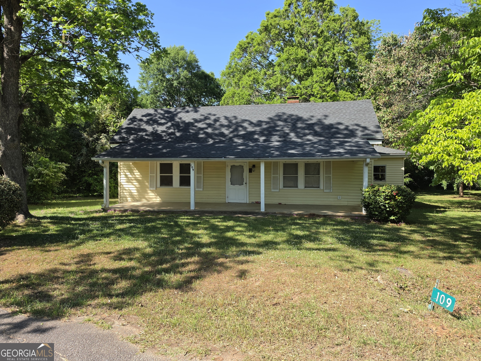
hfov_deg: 73.9
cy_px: 180
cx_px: 240
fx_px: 320
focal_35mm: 23
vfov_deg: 58.9
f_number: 1.4
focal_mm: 6.5
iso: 64
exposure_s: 1/2417
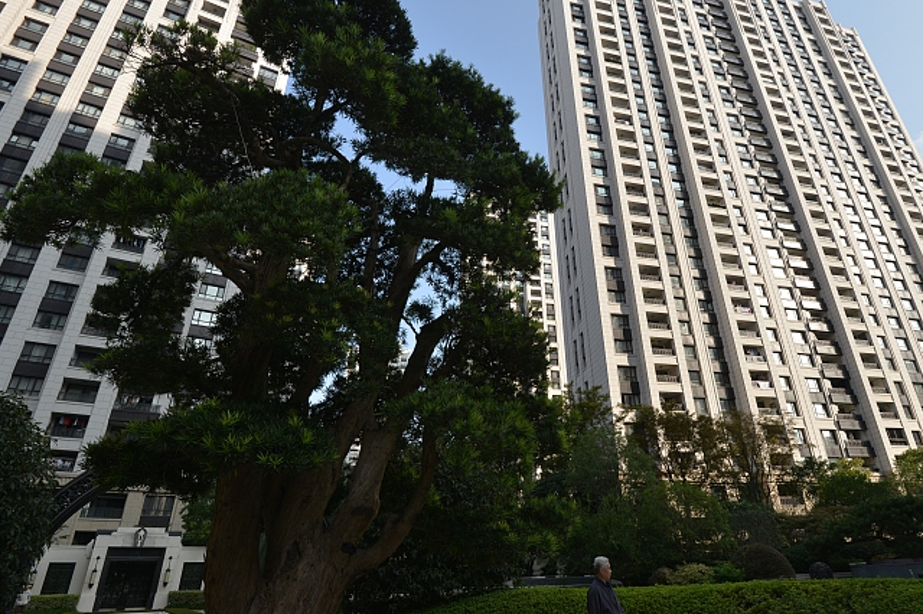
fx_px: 512
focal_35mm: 20
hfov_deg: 83.6
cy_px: 303
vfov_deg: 61.9
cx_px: 518
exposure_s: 1/500
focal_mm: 16
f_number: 6.3
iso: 320
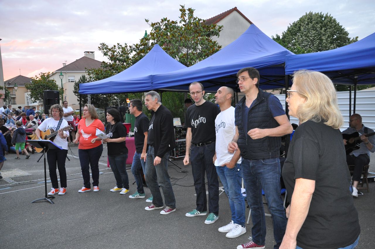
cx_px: 188
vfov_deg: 39.9
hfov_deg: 57.3
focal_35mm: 33
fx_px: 343
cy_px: 124
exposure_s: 1/60
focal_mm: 22
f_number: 3.8
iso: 800
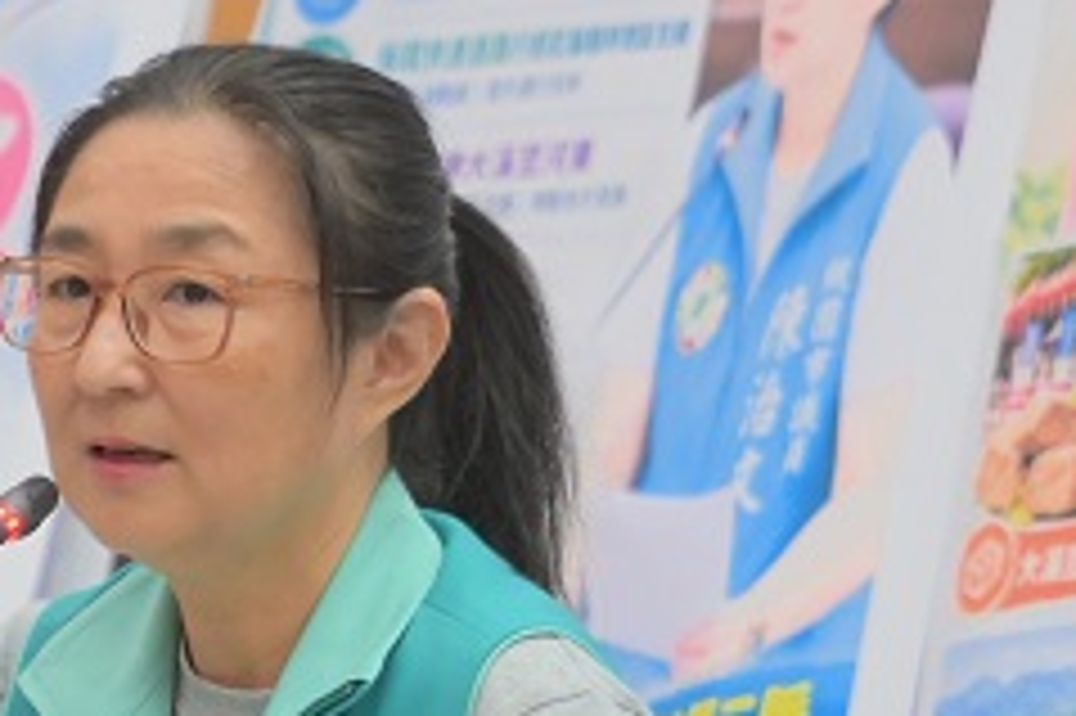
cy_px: 923
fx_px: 25178
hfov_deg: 2.4
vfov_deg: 1.6
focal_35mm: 843
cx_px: 63
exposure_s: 1/160
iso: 1000
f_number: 2.8
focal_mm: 175
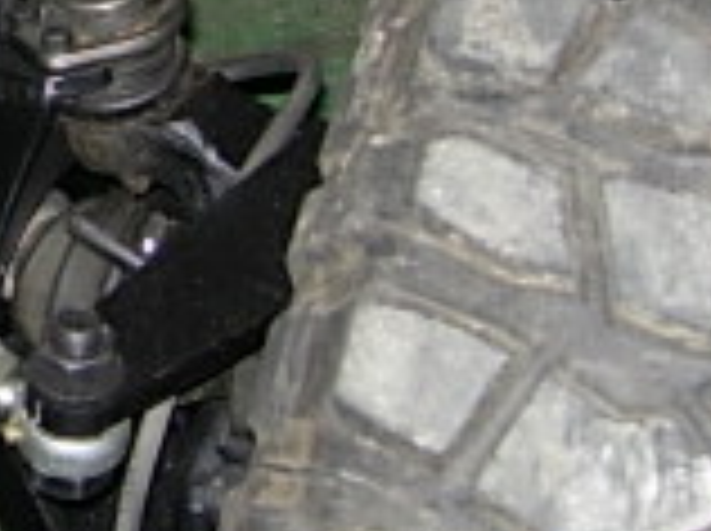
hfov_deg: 12.3
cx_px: -302
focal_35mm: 154
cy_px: -266
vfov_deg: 9.3
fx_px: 3158
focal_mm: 7.8
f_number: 2.8
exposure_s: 1/64
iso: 79
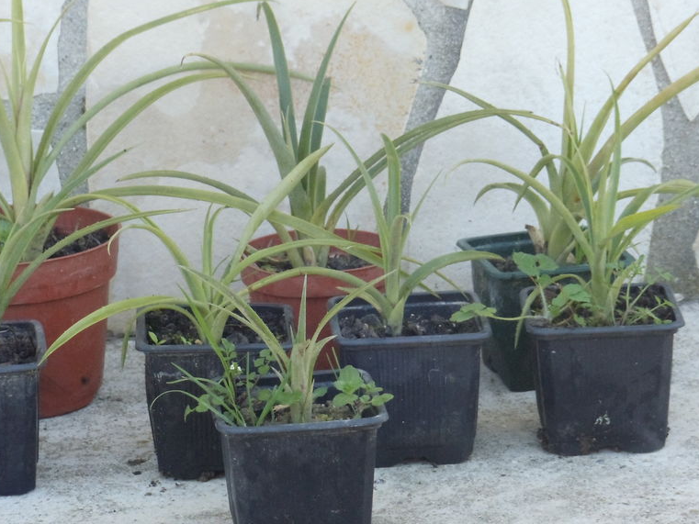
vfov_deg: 8.1
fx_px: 3716
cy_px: 259
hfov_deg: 10.7
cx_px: 317
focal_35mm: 184
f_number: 5
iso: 400
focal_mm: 19.11
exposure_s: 1/125
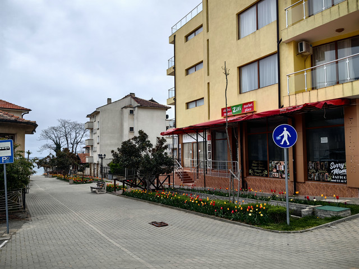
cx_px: 180
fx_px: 311
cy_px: 134
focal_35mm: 30
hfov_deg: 60.0
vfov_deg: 46.8
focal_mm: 5.75
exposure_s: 1/3067
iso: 50
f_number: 2
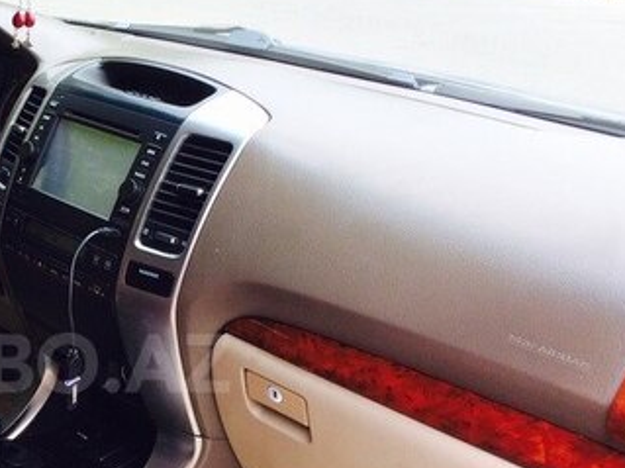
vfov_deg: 24.1
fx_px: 1083
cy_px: 363
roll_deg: -4.0
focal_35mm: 60
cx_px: 29
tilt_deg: -24.3
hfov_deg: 30.4
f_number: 2.2
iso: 32
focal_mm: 4.15
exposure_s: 1/419
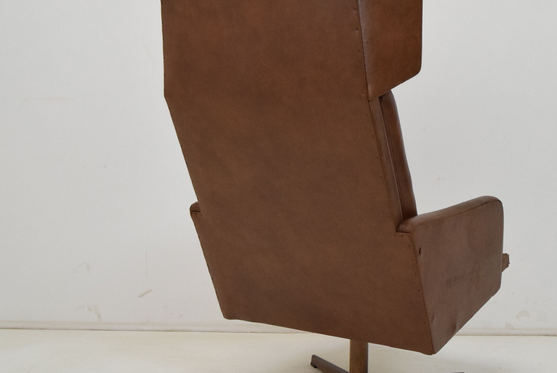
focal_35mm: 57
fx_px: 883
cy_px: 161
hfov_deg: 34.5
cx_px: 391
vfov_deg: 23.8
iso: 1600
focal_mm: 22
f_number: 8
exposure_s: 1/250
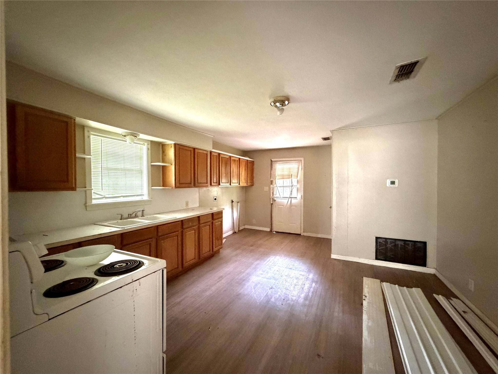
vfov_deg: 85.7
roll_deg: -0.4
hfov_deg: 102.1
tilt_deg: -0.6
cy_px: 187
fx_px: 201
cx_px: 249
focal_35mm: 14
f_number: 2.2
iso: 1600
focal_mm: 2.22
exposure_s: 1/30
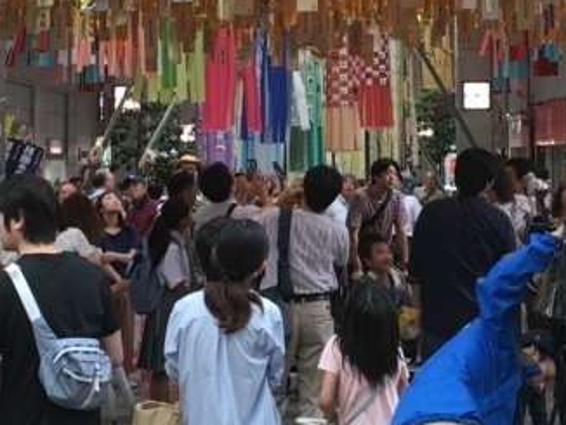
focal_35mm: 91
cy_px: 78
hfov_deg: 21.5
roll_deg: +0.4
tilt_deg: +4.9
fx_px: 1489
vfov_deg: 16.1
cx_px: 359
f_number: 2.2
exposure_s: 1/40
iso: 25
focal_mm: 4.15
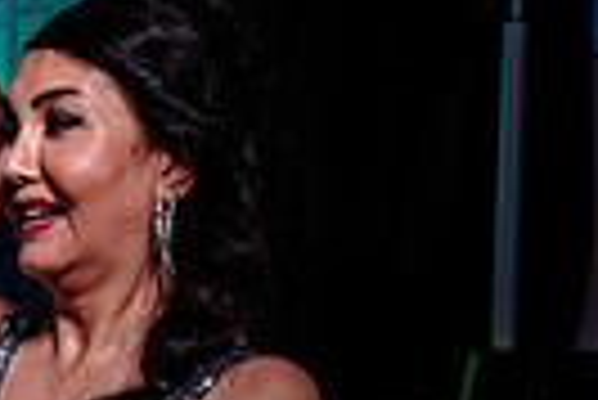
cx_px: -370
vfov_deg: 11.4
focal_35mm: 117
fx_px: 1946
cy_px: 555
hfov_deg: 15.7
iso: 800
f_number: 3.2
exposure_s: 1/80
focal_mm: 24
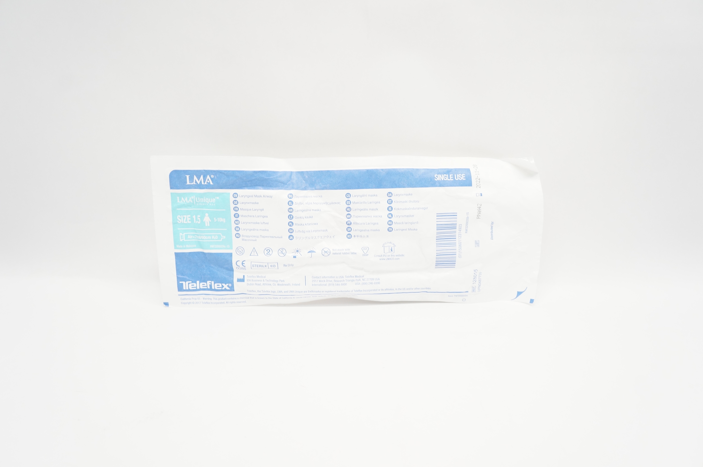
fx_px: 527
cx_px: 352
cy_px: 234
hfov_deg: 67.4
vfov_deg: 47.8
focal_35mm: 27
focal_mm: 18
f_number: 6.3
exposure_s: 1/60
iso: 800
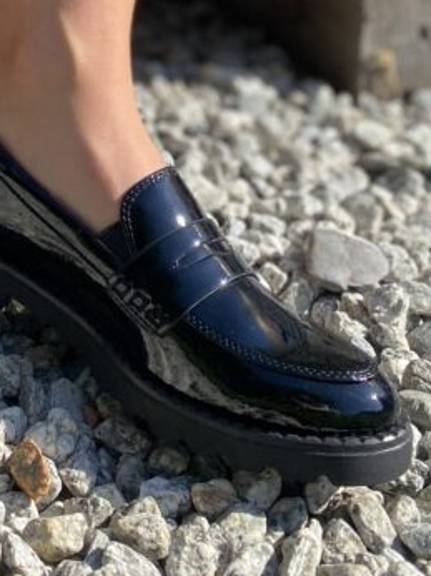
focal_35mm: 77
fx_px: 1280
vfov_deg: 23.1
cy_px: -130
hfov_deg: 17.8
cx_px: -141
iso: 32
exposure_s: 1/1034
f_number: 1.8
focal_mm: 4.25
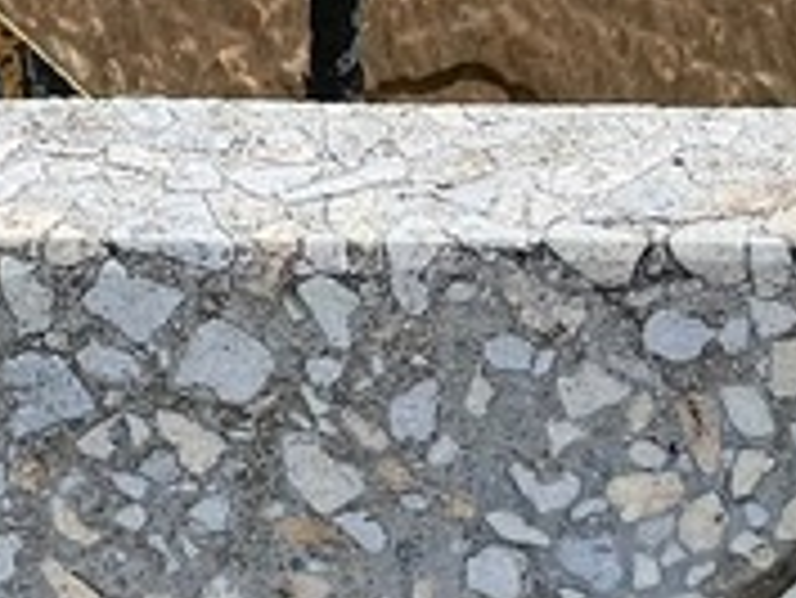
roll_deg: +1.7
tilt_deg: -31.0
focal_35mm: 348
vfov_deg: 4.2
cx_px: 940
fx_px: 8008
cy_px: 1075
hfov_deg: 5.7
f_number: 2.8
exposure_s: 1/327
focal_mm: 9
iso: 32
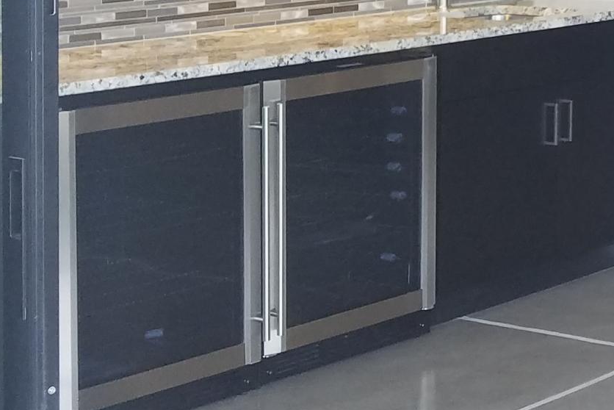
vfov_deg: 13.4
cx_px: 1016
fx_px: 1655
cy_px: -173
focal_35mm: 97
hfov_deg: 17.9
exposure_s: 1/120
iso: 100
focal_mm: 4.2
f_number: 1.7
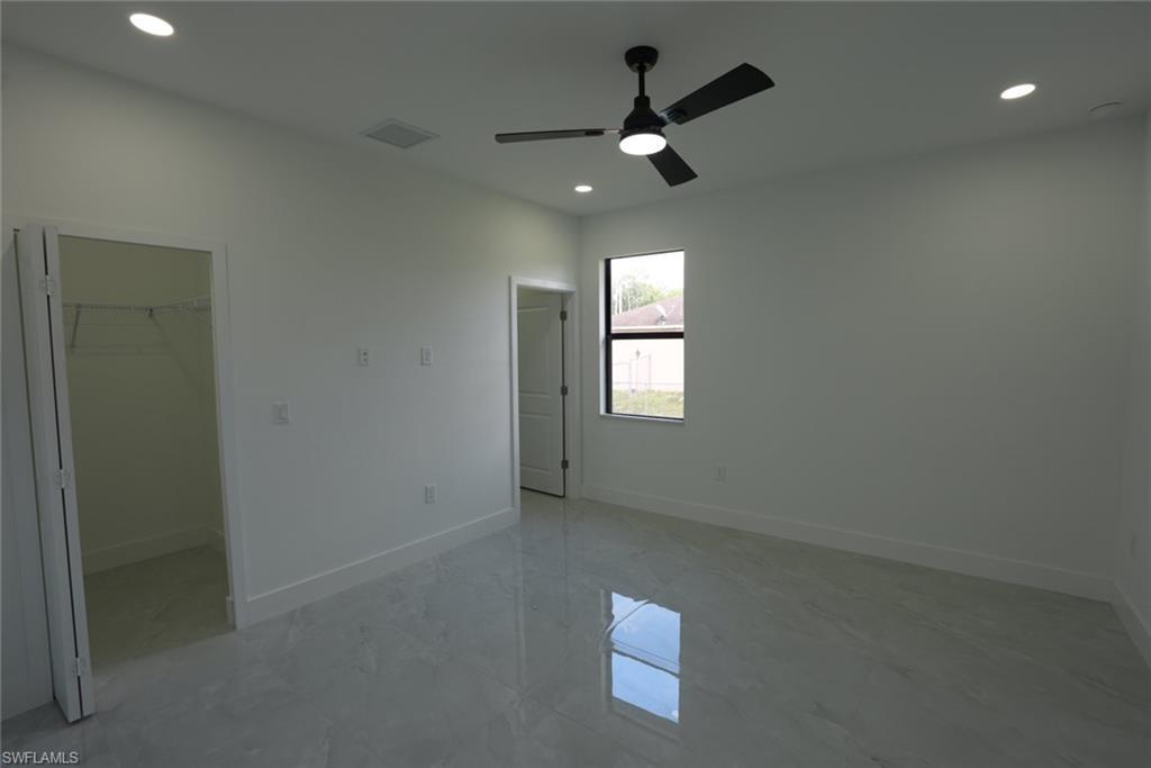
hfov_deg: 96.7
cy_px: 384
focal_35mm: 16
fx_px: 512
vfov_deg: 73.8
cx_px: 576
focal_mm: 16
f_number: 5
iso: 100
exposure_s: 1/40
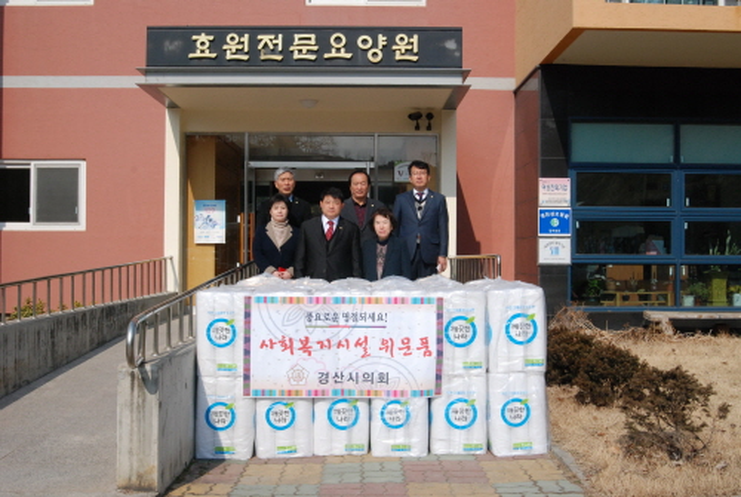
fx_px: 804
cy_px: 248
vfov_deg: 34.3
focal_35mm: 39
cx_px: 370
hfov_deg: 49.5
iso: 640
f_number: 14
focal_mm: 26
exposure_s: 1/800
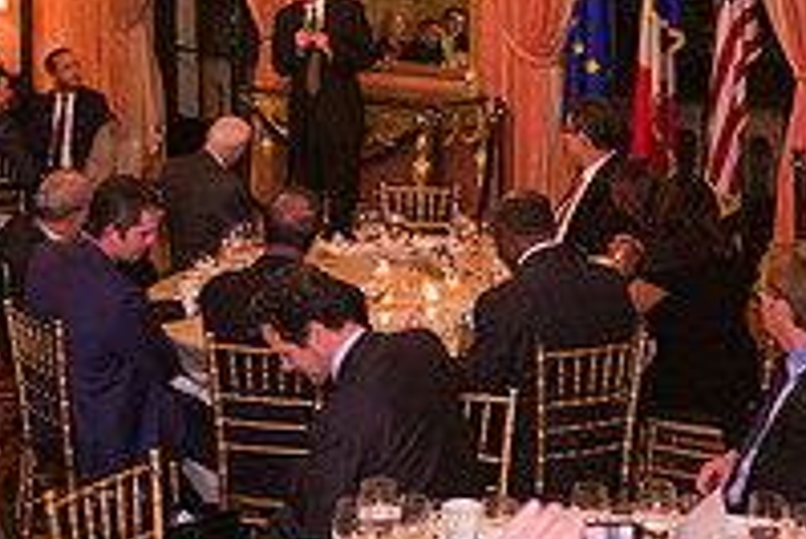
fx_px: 1568
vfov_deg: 19.1
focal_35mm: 70
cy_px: 30
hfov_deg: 28.7
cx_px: 308
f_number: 3.2
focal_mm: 24
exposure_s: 1/100
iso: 3200
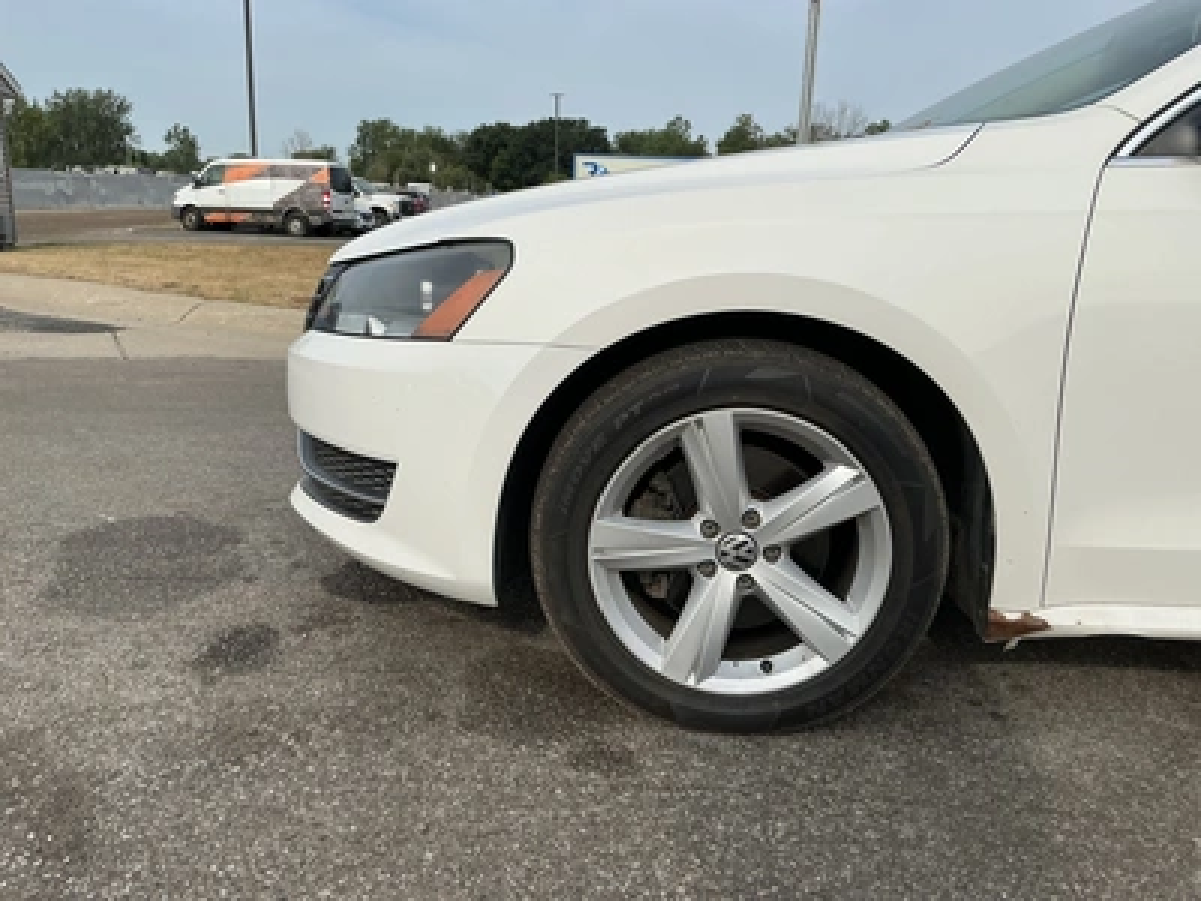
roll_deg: -2.0
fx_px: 971
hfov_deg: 63.4
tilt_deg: -11.3
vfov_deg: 49.7
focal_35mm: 28
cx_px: 600
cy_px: 450
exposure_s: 1/2058
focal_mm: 3
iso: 25
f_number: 1.8
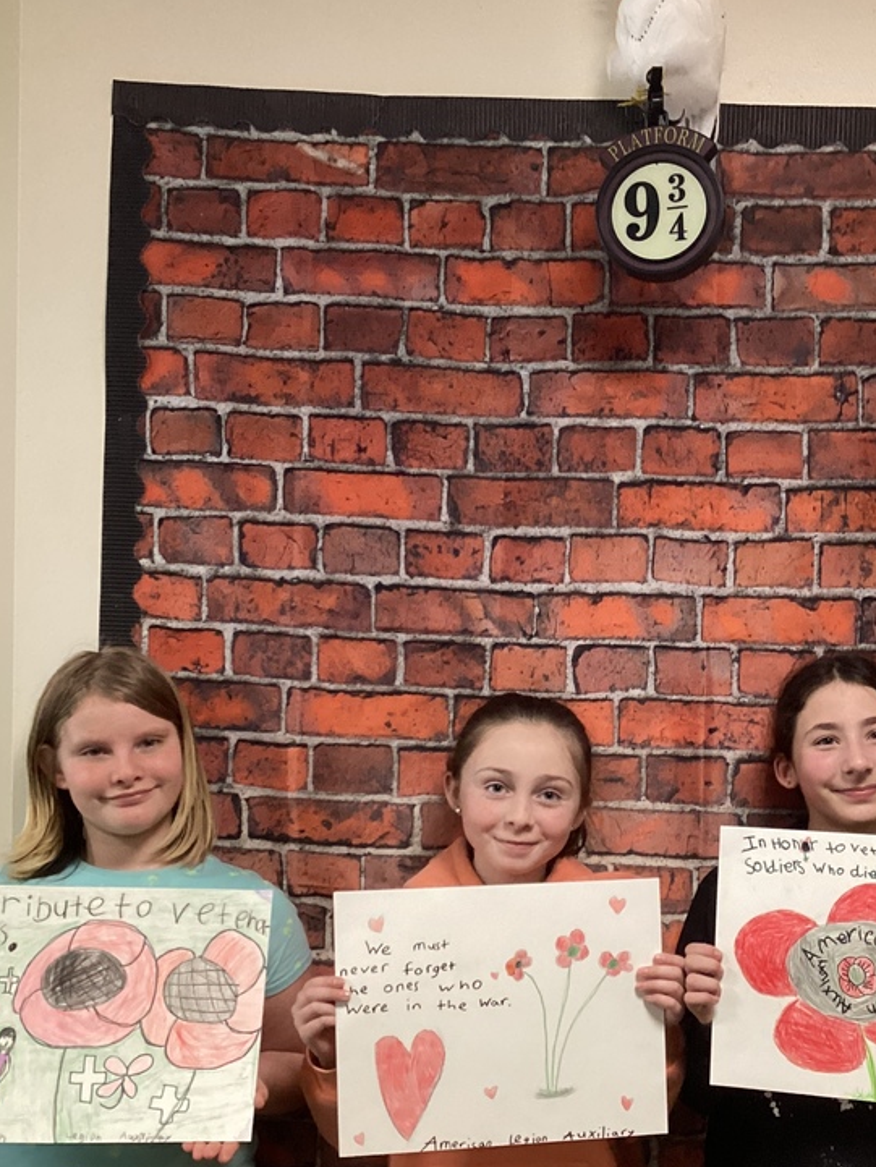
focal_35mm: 44
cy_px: 691
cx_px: 552
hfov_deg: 32.7
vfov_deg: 42.8
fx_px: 1484
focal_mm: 3.3
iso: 320
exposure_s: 1/60
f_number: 2.4
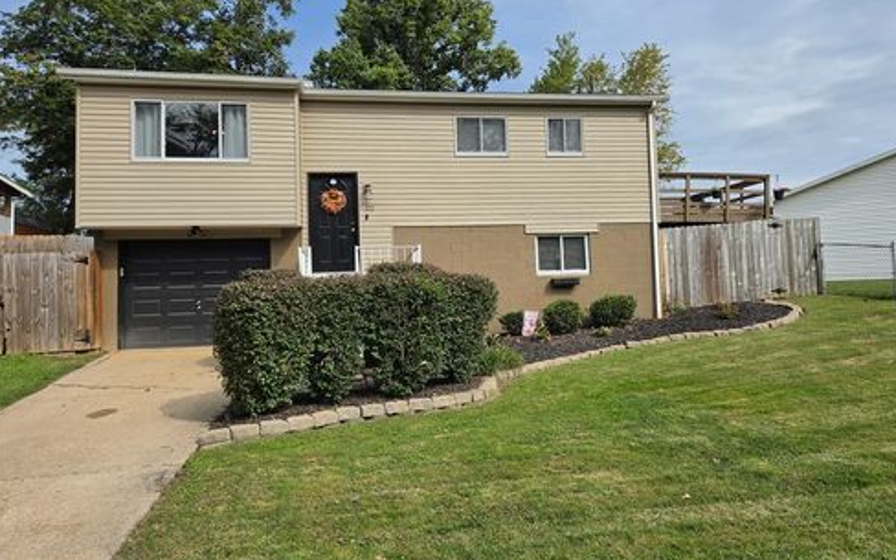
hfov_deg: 72.5
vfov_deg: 49.2
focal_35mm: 25
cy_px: 247
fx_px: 610
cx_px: 454
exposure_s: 1/4770
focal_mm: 5.4
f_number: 1.8
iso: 80
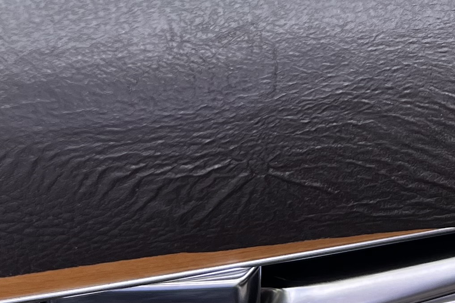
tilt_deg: -54.4
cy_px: -104
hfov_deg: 18.2
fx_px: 1352
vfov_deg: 12.4
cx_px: 543
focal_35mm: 107
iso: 50
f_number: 1.5
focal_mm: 5.7
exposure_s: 1/482
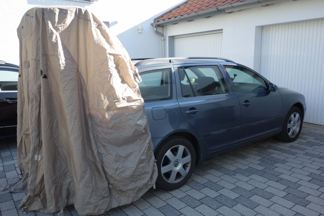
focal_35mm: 28
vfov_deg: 46.4
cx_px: 162
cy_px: 108
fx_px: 252
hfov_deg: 65.5
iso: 125
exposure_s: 1/100
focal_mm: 10.4
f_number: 4.5
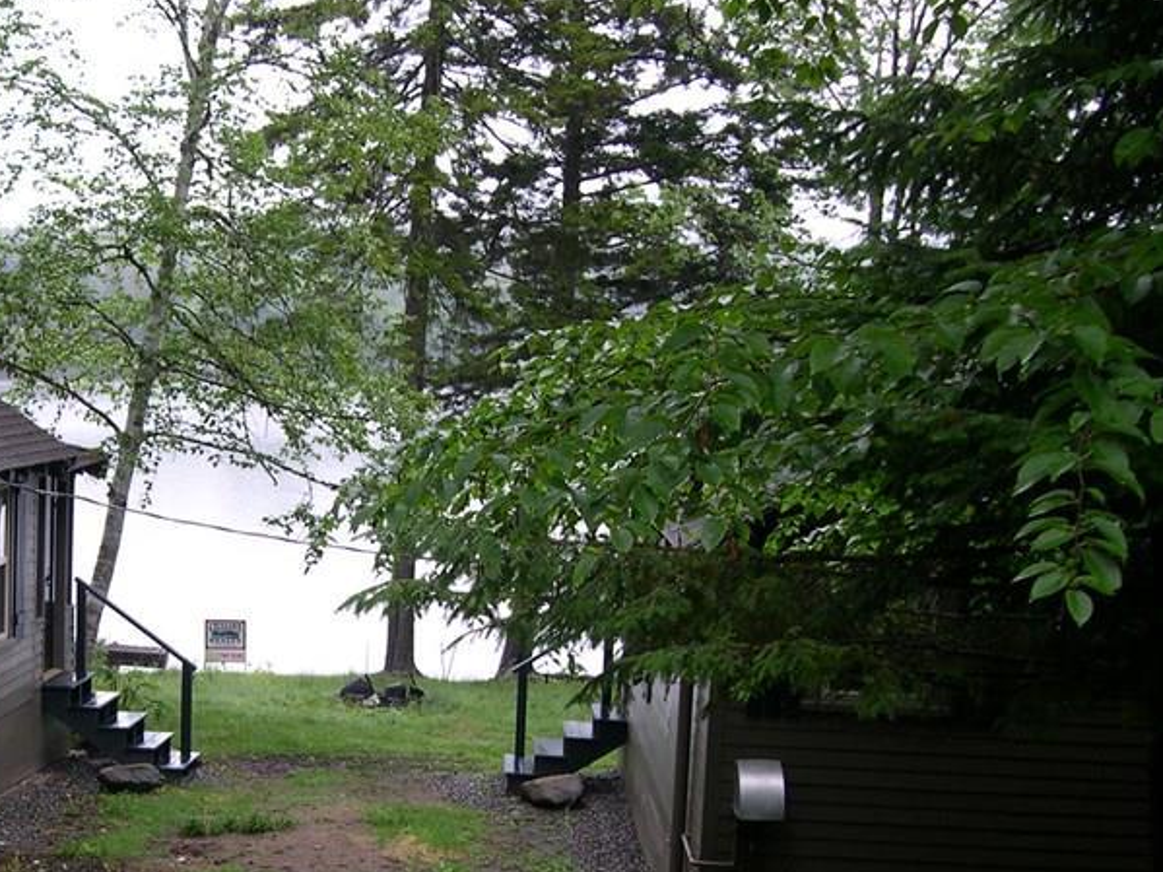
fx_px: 2183
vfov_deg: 22.2
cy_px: 732
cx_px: 190
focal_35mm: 65
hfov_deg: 29.0
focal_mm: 8
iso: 100
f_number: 2.8
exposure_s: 1/65
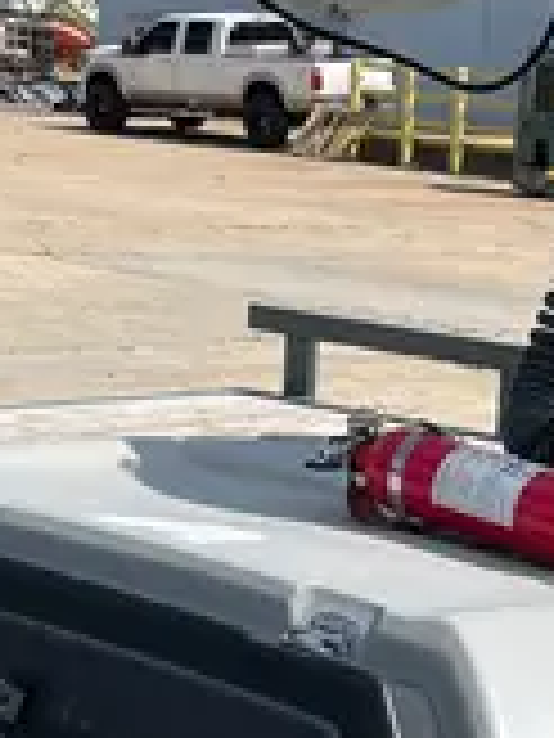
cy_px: 475
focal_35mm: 116
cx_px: 491
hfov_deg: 12.7
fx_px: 2475
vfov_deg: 16.9
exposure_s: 1/4651
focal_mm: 5.1
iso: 50
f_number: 1.6
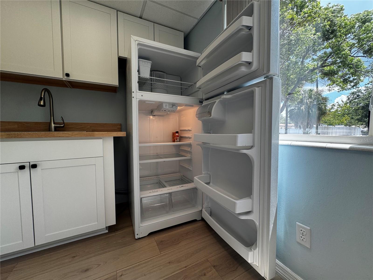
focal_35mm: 14
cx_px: 186
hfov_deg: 102.1
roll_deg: -0.4
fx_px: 151
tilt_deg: -3.3
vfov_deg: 85.7
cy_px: 140
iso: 40
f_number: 2.2
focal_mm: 2.22
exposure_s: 1/141
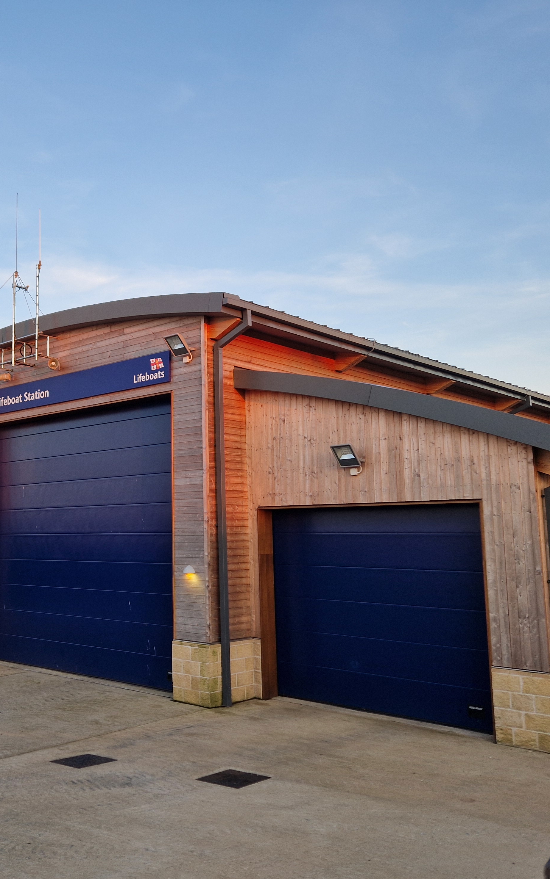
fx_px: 791
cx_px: 131
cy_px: 441
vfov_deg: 58.1
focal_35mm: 33
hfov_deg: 37.3
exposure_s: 1/180
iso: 50
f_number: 1.8
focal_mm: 5.4
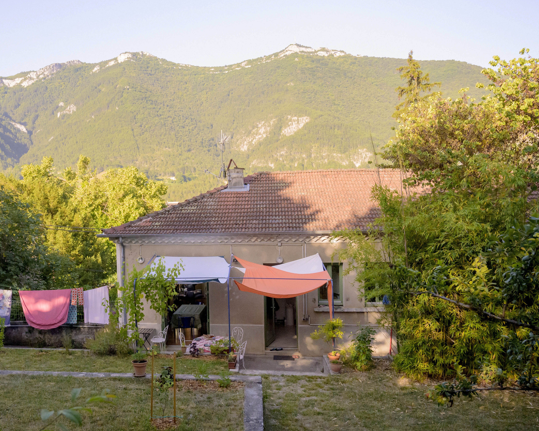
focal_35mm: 33
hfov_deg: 53.0
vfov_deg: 44.5
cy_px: 226
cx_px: 172
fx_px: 526
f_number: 4.5
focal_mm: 24
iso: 3200
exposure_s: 1/6400
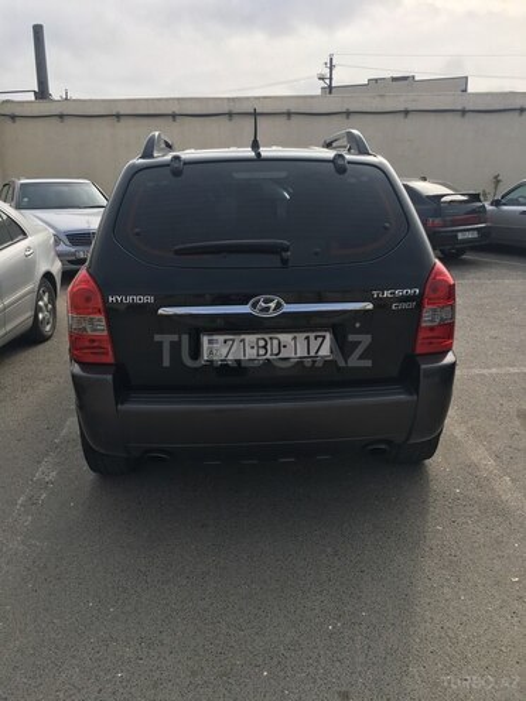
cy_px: 350
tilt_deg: -14.7
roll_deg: +0.9
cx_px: 263
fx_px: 588
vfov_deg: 61.7
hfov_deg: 48.2
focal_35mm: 29
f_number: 2.2
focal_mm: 4.15
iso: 25
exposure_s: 1/1040
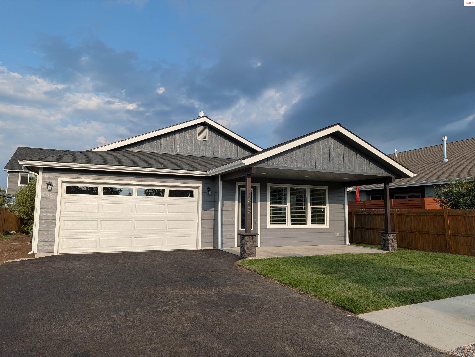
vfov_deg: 56.9
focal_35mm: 24
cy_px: 178
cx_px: 238
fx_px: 330
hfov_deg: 71.5
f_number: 1.68
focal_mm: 6.9
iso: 21
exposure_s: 1/1314
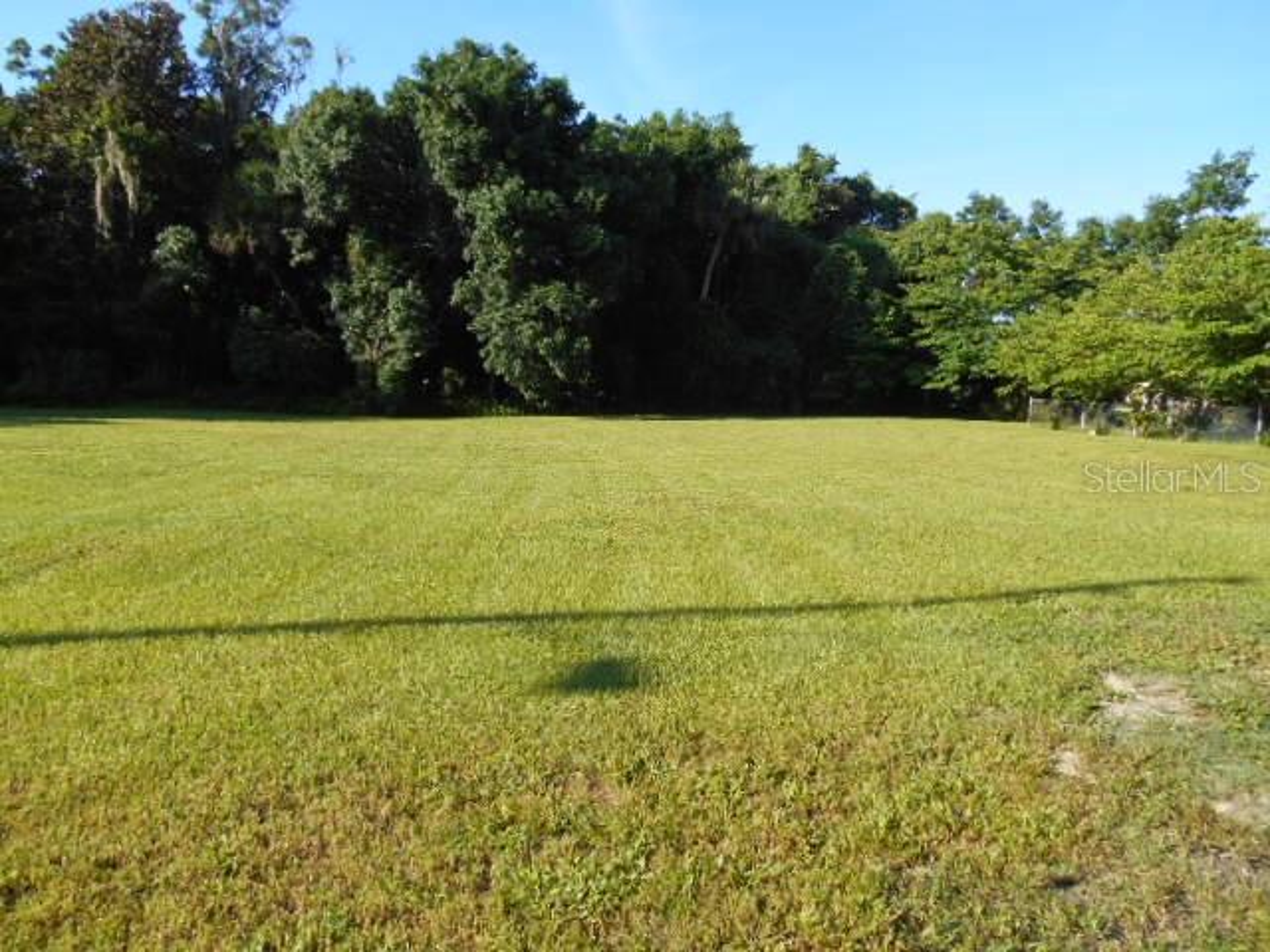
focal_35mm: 26
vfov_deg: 53.1
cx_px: 635
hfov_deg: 67.3
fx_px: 954
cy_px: 476
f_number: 3.4
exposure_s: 1/400
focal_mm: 4.7
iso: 80
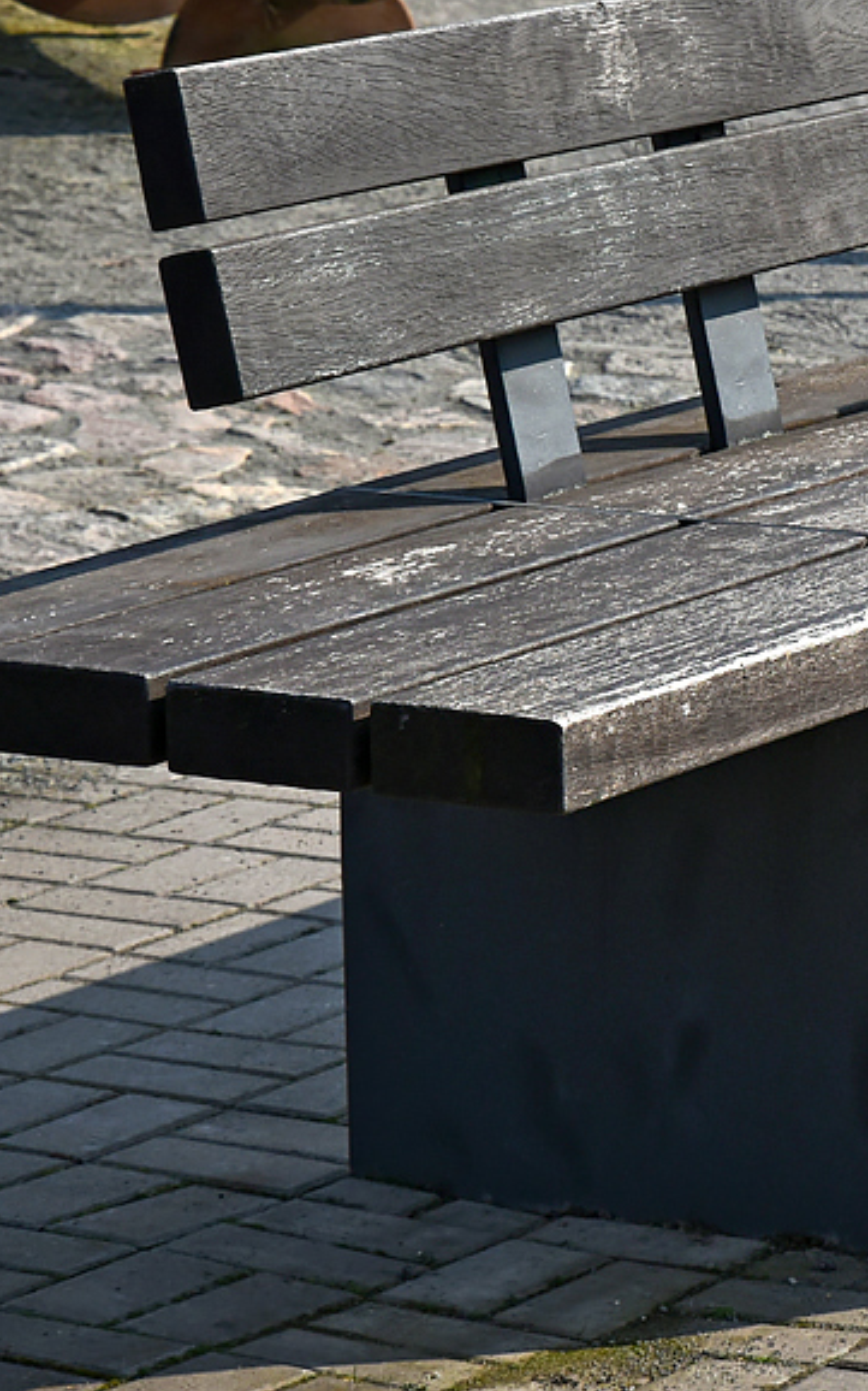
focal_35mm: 165
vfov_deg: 12.7
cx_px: 1046
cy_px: 664
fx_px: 6248
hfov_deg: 7.9
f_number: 8
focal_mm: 52
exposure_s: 1/1000
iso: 200
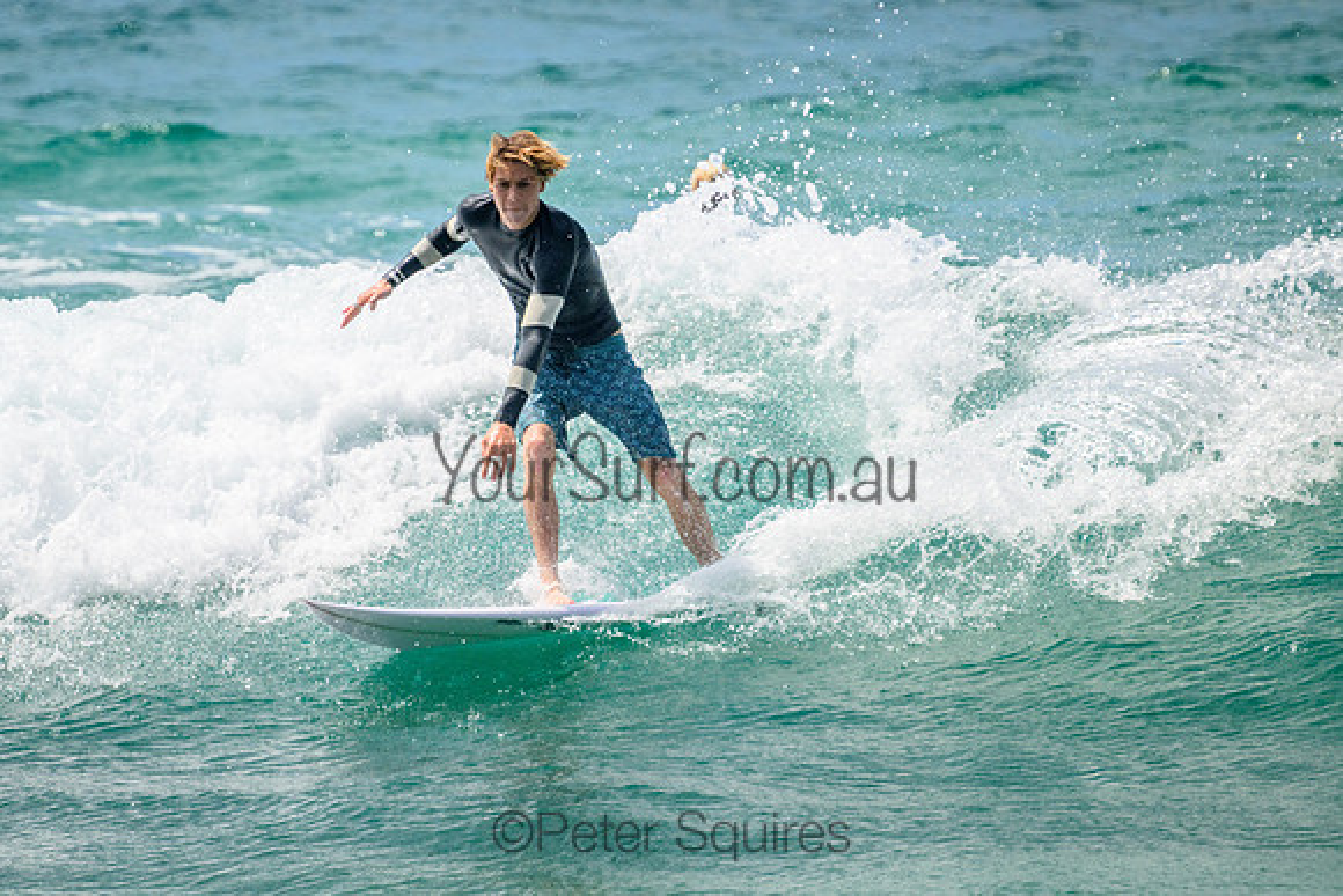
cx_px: 549
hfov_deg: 2.2
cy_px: 530
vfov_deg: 1.5
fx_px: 35294
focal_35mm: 946
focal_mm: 800
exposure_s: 1/2000
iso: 640
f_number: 11
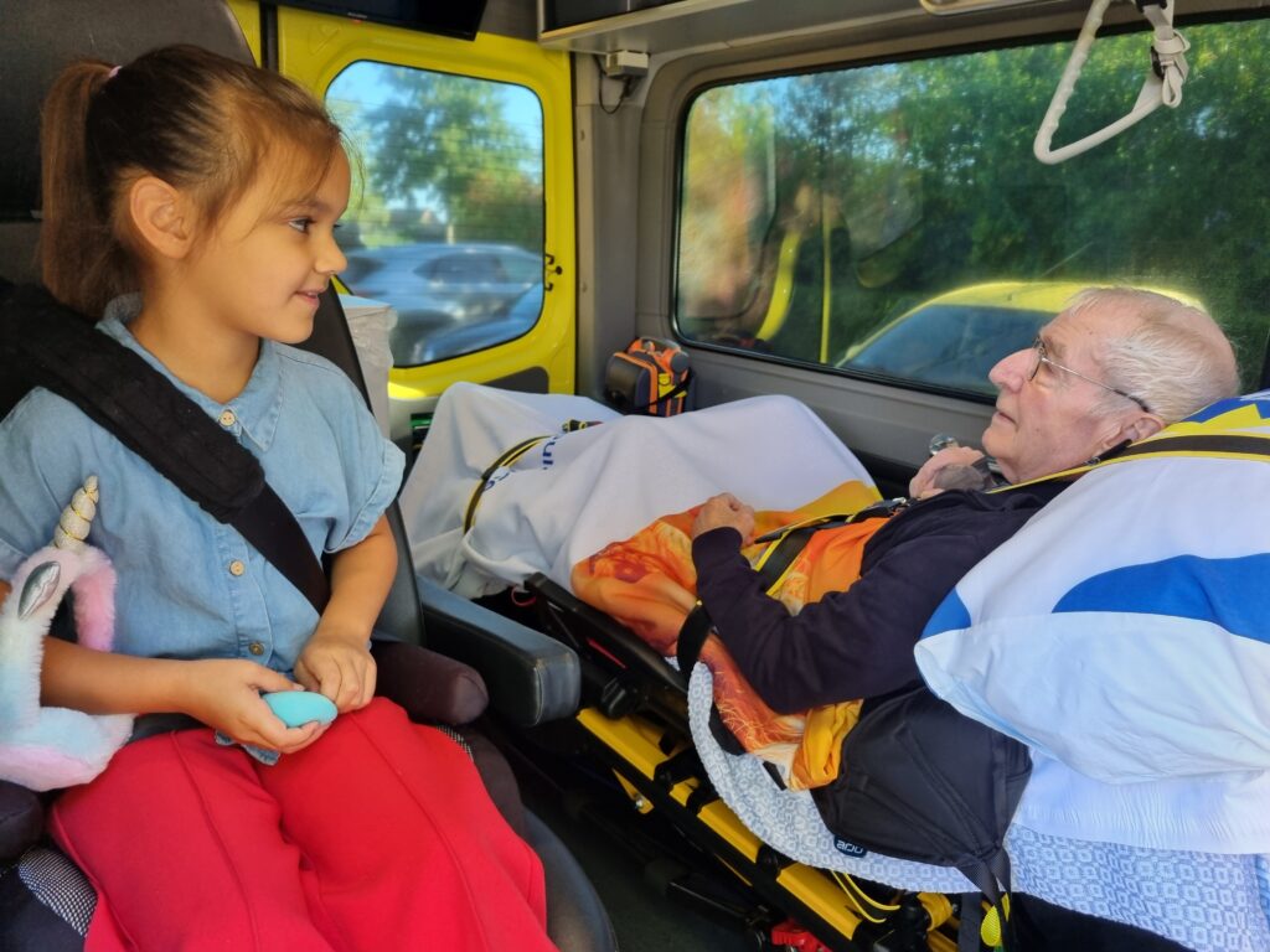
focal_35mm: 26
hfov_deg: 67.3
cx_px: 635
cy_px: 476
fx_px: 954
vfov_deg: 53.1
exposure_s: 1/100
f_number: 1.8
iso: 200
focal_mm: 5.4
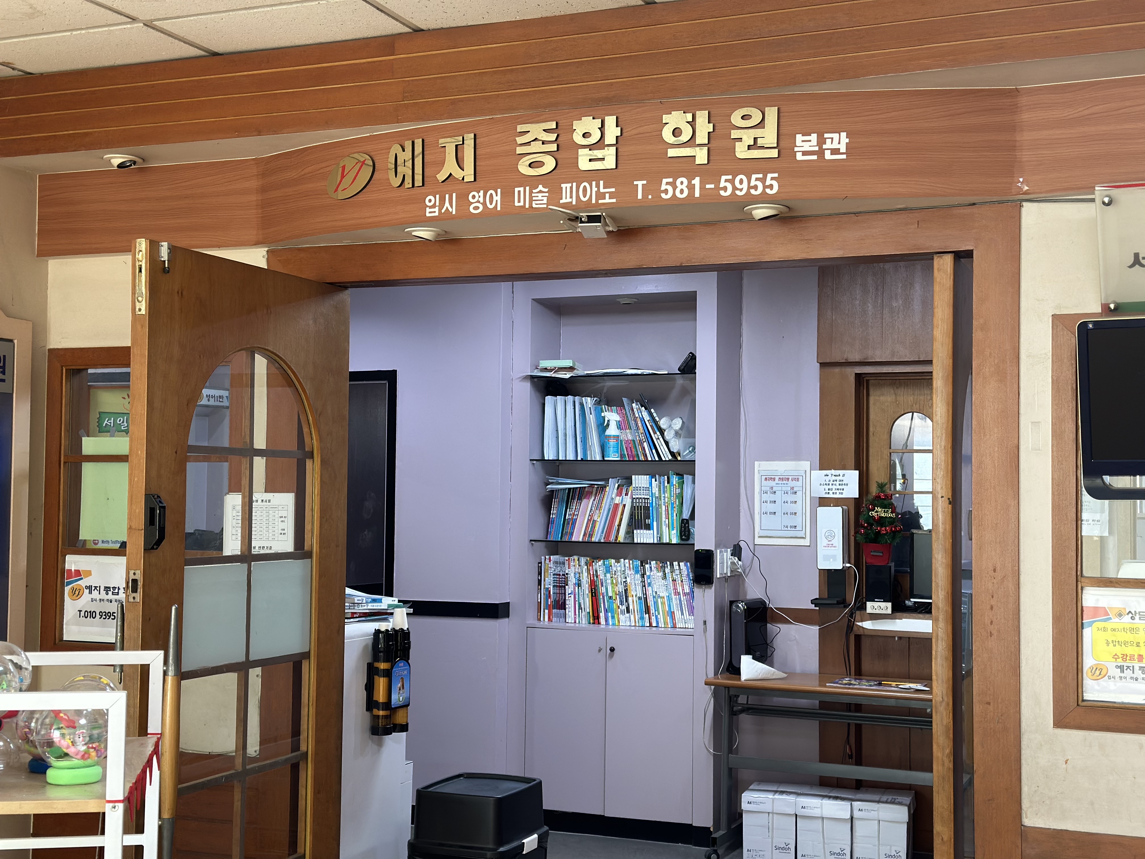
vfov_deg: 30.3
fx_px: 1588
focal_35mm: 48
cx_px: 572
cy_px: 430
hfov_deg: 39.7
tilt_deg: +1.1
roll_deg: -0.8
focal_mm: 6.86
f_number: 1.78
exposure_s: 1/60
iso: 125
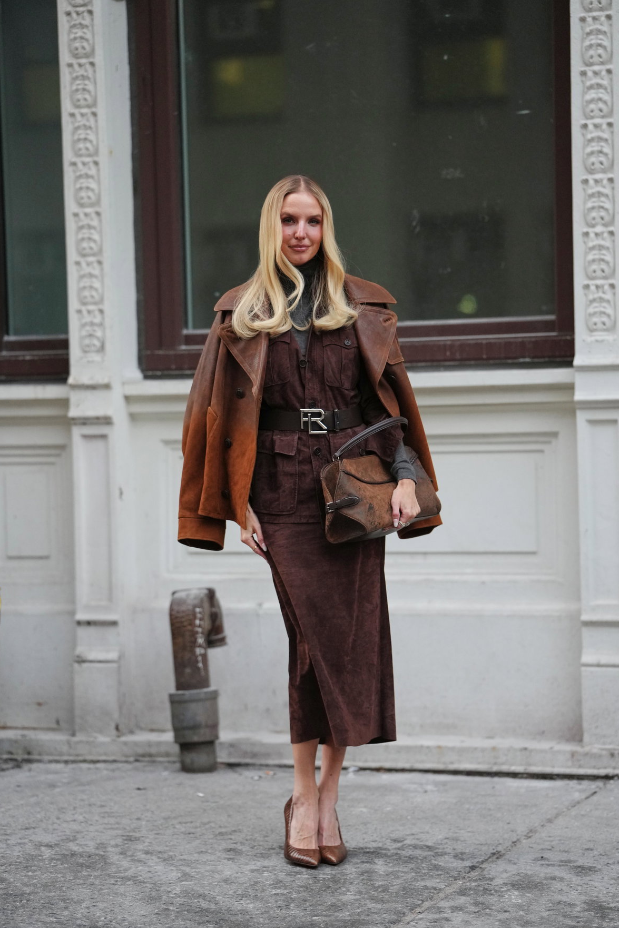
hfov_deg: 14.4
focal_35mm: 95
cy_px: 469
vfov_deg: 21.5
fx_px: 2450
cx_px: 313
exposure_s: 1/1000
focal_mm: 93
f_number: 2
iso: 2500
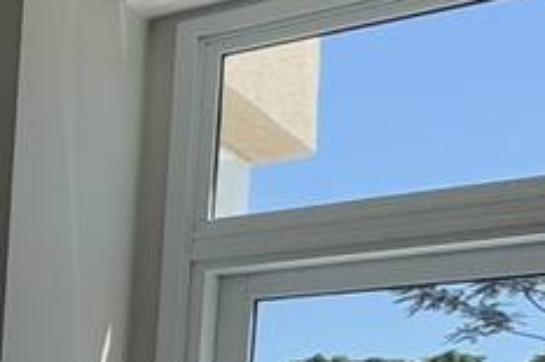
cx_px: -809
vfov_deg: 13.8
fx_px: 1361
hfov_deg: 14.1
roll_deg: -0.5
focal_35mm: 90
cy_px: 612
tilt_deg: -3.2
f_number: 2.2
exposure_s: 1/1709
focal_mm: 2.22
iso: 50
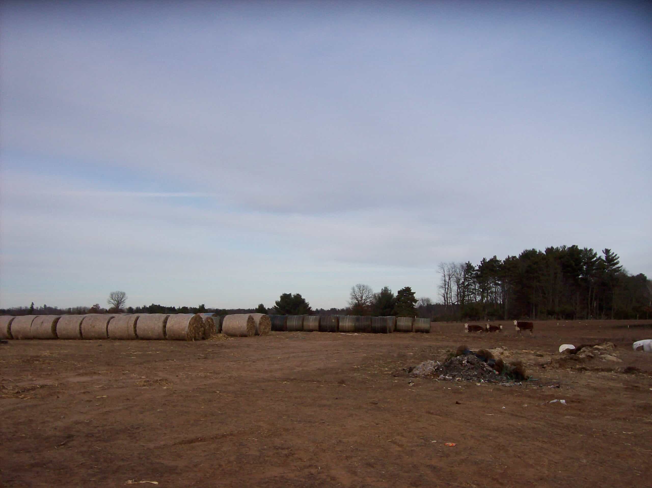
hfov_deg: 51.4
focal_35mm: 36
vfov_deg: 39.6
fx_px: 678
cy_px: 244
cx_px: 326
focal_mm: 6
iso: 80
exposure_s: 1/585
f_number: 4.8
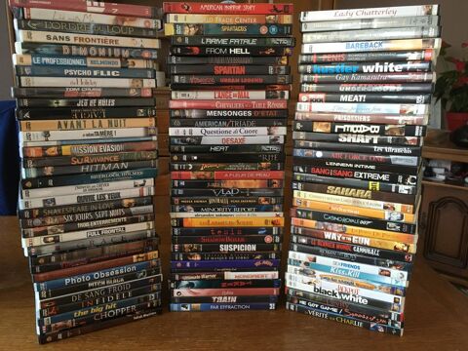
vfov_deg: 48.2
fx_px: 392
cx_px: 234
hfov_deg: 61.7
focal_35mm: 29
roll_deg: -1.6
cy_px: 176
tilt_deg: -13.0
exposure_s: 1/33
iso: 200
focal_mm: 4.15
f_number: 2.2
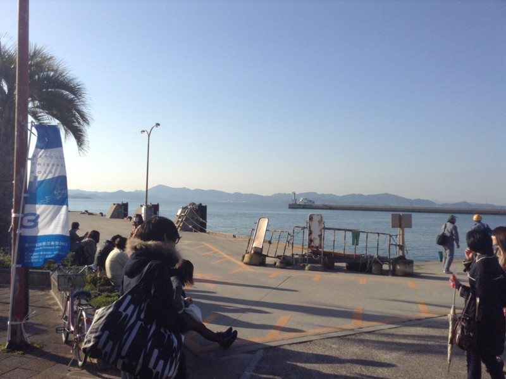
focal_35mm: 33
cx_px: 253
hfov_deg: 55.4
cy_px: 190
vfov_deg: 42.9
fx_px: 482
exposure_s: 1/1524
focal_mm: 3.3
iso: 32
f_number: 2.4
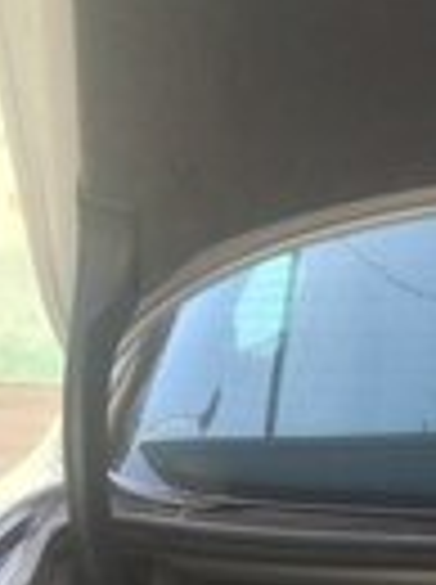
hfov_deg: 12.3
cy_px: 878
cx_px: 755
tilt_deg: -24.2
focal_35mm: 111
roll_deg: +0.0
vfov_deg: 16.2
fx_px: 1870
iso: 40
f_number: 2.2
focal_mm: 4.15
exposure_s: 1/100
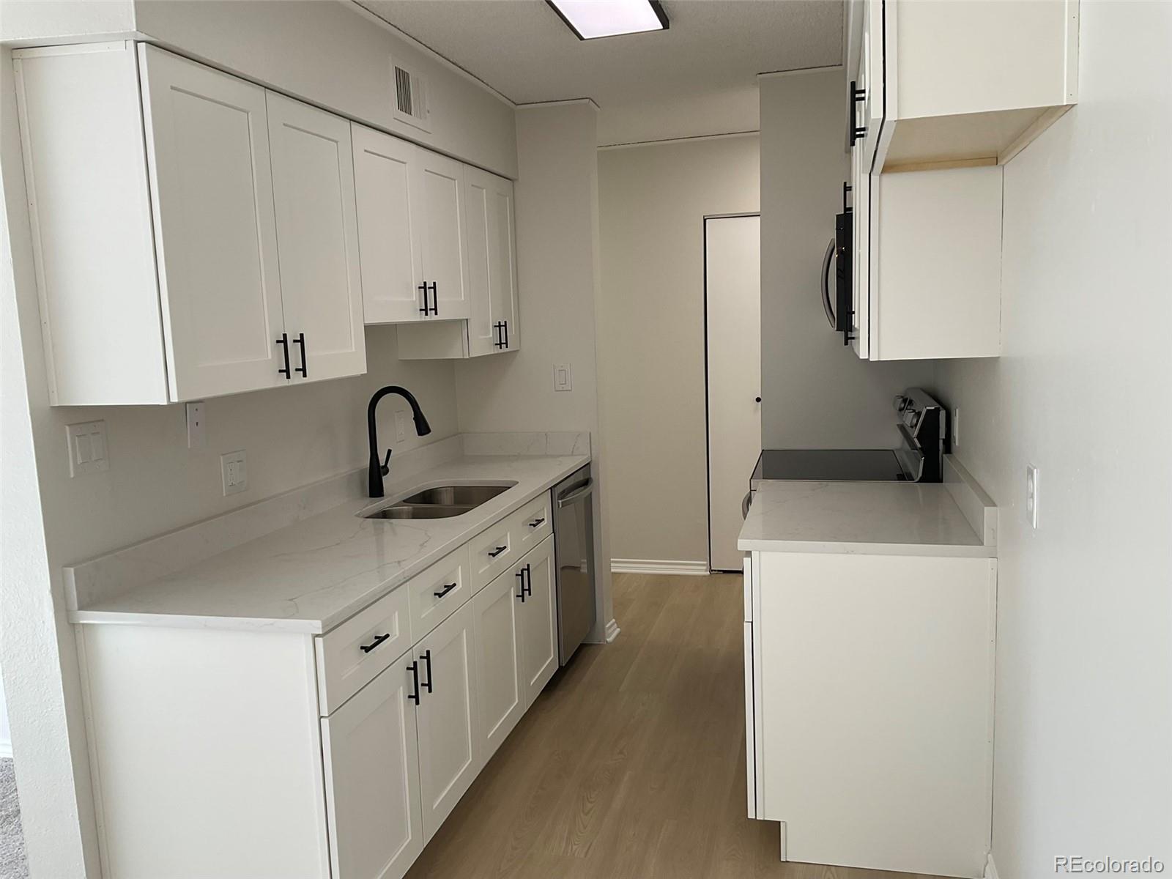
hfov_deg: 61.7
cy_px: 440
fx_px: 982
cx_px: 586
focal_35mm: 29
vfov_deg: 48.2
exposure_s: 1/120
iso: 16
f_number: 1.8
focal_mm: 3
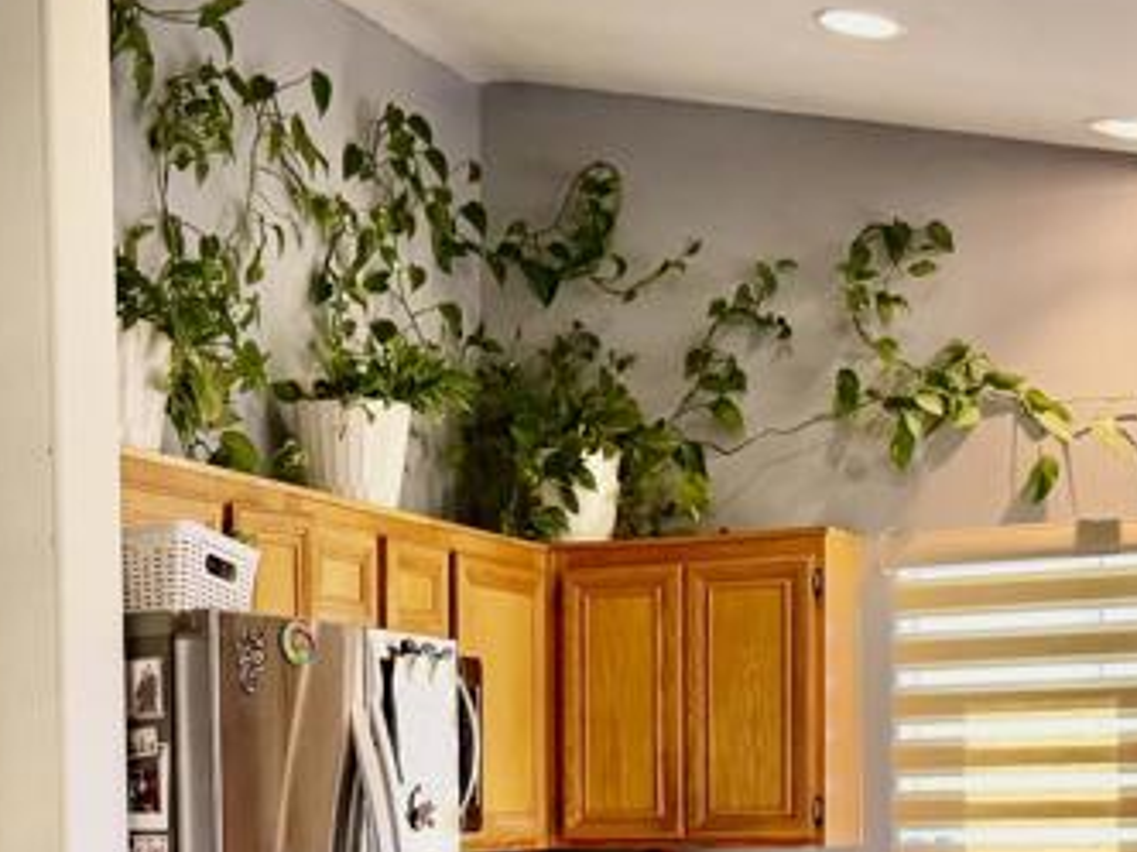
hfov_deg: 26.0
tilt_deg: -2.4
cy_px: 883
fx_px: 2431
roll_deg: +1.3
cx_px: 277
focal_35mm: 74
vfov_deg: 19.3
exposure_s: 1/120
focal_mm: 6.76
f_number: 1.78
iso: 200
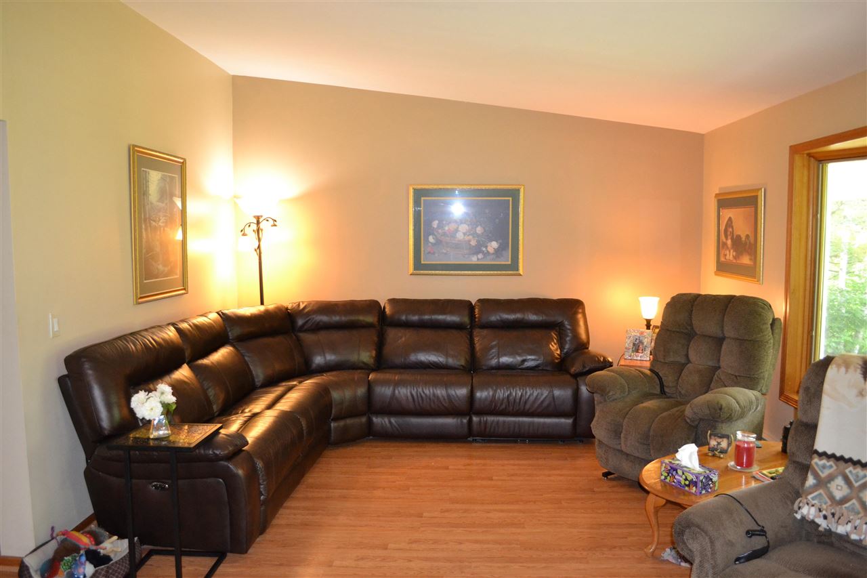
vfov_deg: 47.9
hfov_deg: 67.4
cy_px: 289
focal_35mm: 27
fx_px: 650
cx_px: 434
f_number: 3.5
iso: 2000
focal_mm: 18
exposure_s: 1/60
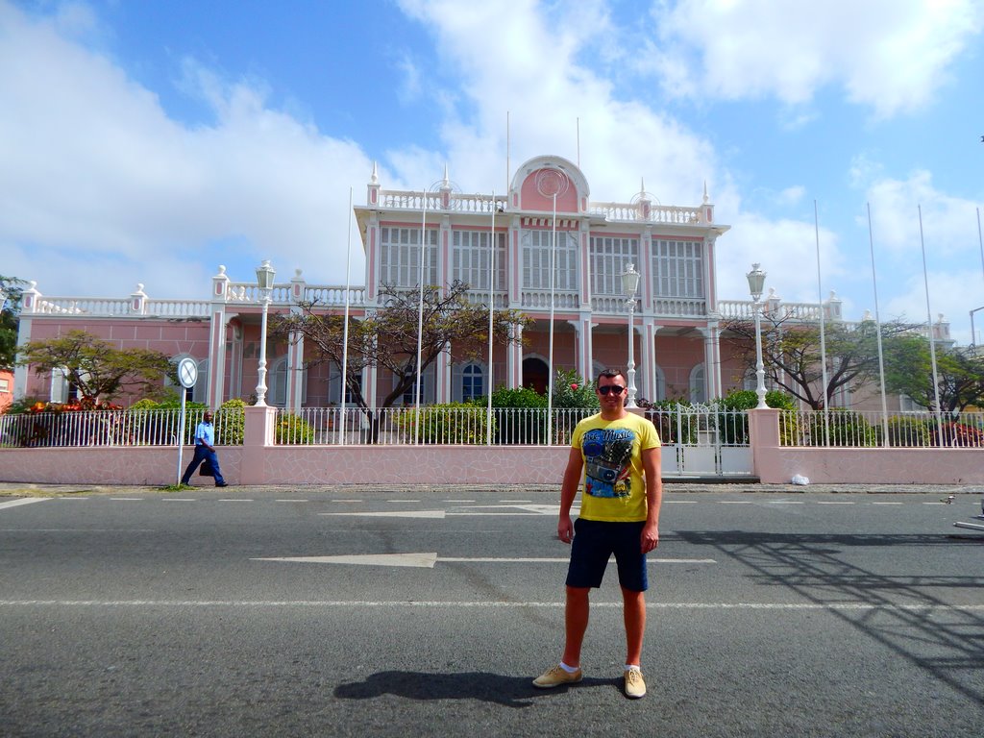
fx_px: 625
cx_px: 492
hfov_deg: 76.4
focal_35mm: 22
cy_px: 369
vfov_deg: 61.1
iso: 125
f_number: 6
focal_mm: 4
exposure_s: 1/640
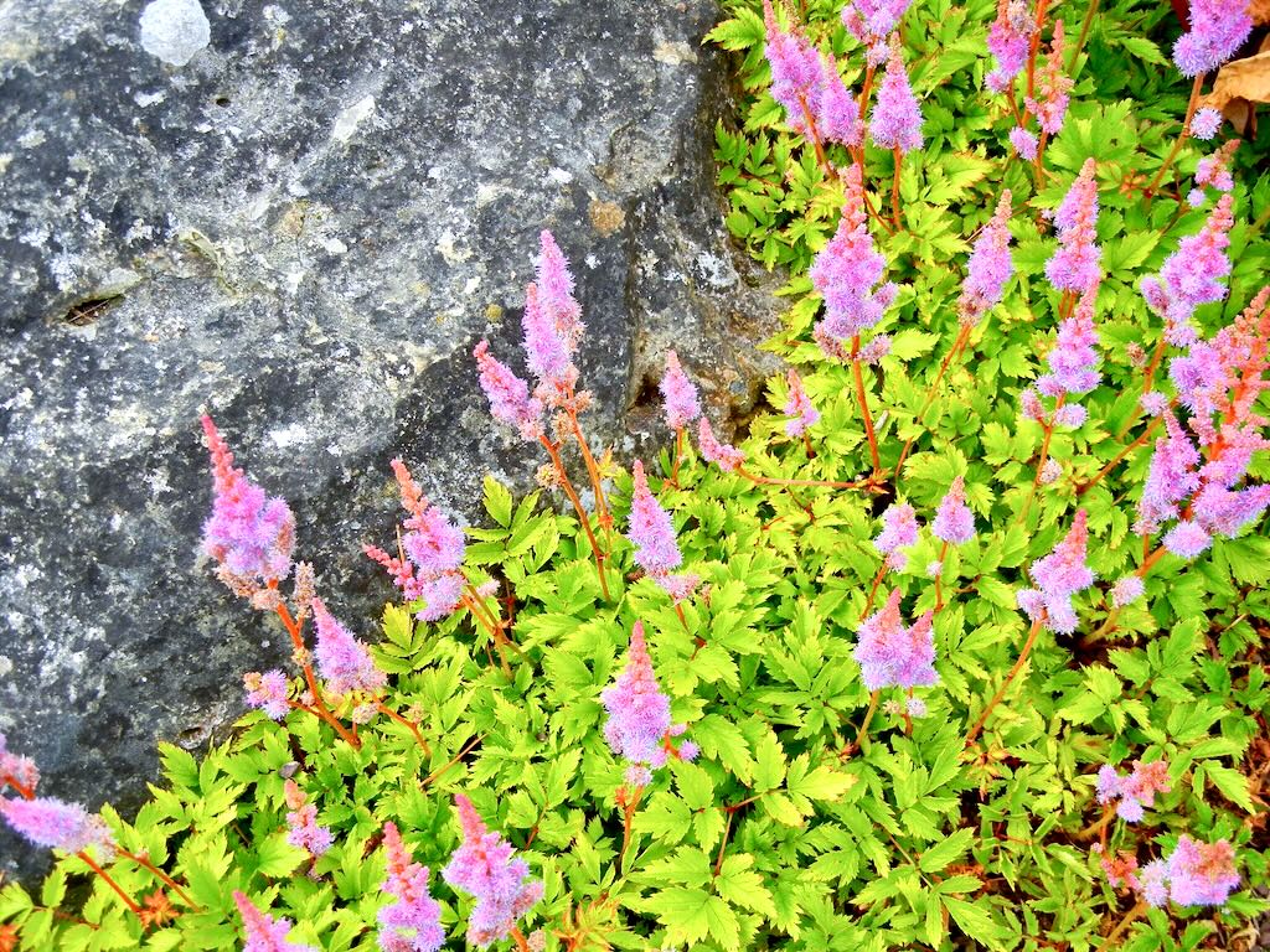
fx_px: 1908
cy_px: 476
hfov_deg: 36.8
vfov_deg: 28.0
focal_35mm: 52
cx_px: 635
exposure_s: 1/176
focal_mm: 9.3
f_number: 3.9
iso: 160
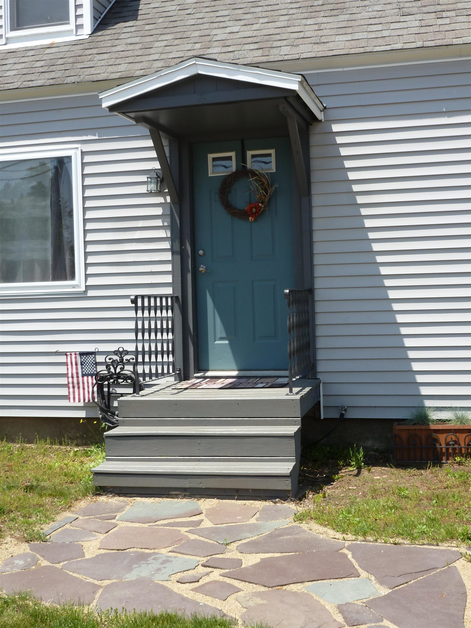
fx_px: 816
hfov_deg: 32.2
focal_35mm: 45
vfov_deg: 42.1
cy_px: 314
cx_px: 236
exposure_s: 1/400
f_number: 4
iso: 100
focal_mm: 8
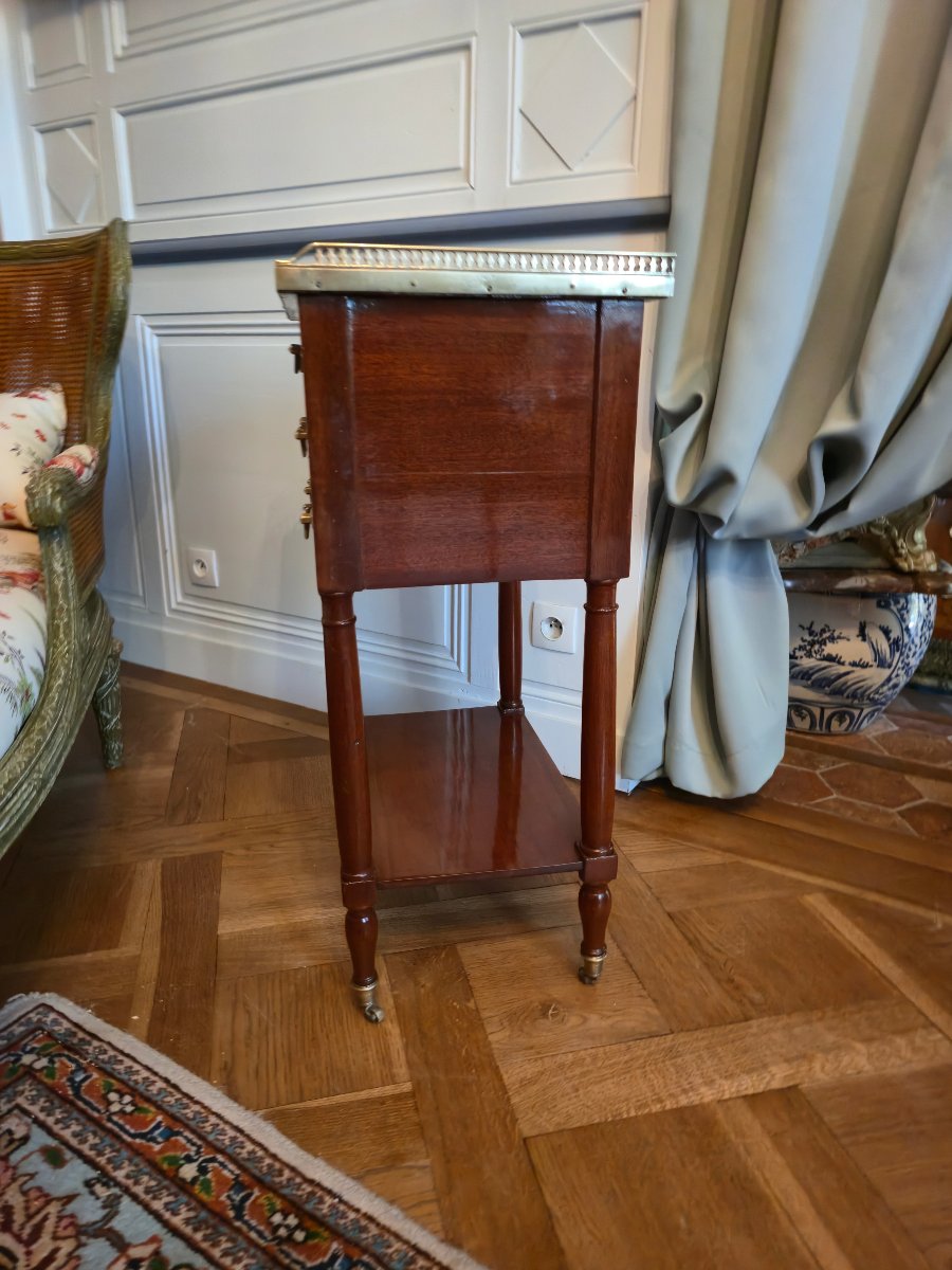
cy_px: 635
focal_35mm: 23
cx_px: 476
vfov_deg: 73.9
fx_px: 843
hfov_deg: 58.9
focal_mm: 5.4
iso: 640
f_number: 1.8
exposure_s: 1/33.3
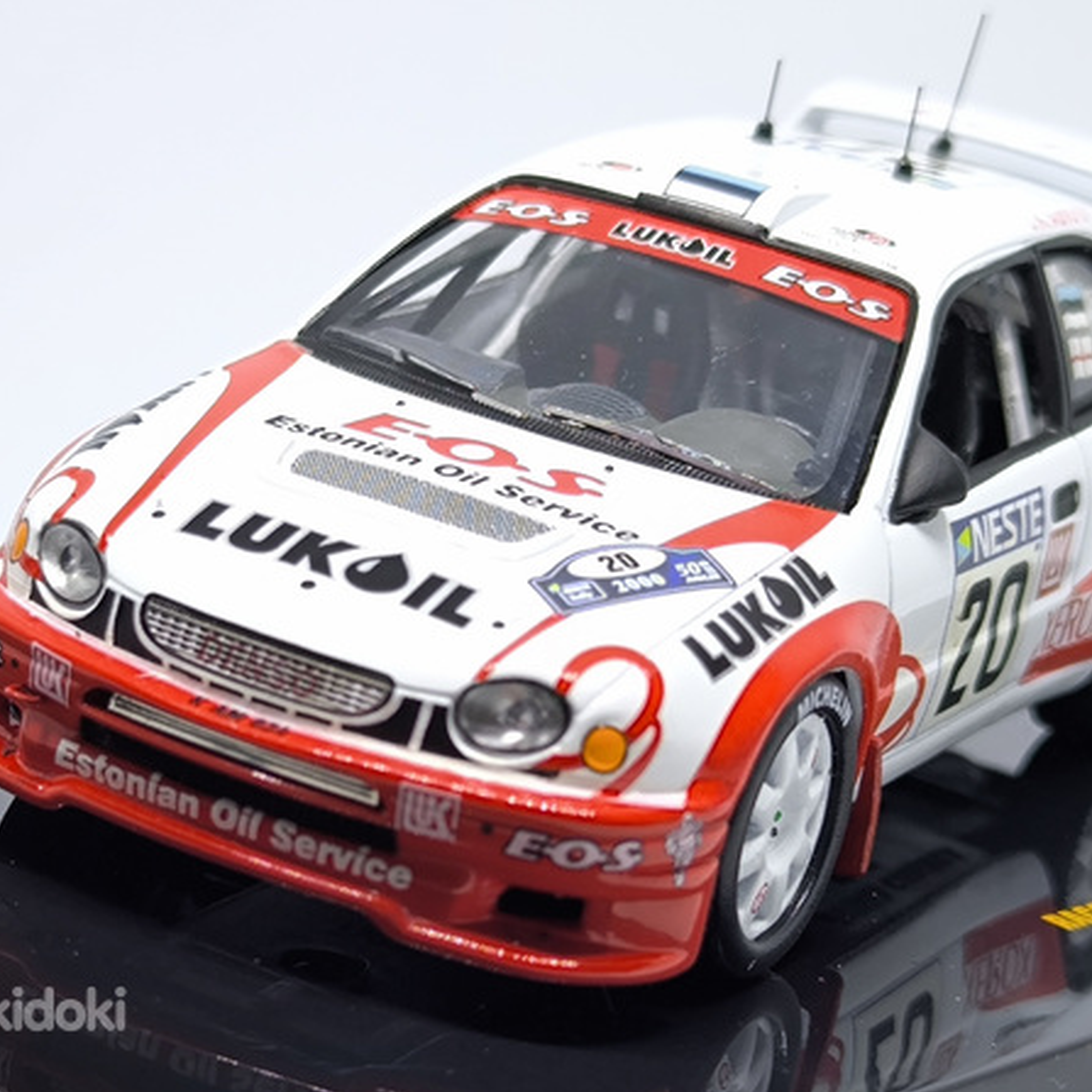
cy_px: 545
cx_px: 616
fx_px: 3855
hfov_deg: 16.1
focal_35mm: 108
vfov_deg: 16.1
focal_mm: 6.92
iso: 80
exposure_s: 1/100
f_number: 1.9
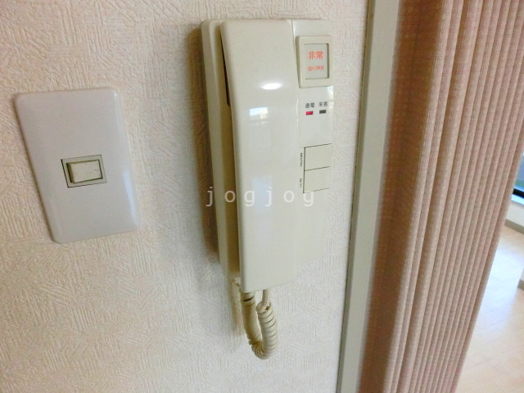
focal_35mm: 24
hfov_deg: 71.6
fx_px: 363
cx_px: 262
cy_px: 196
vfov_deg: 56.8
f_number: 3
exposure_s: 1/200
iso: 800
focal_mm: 4.24
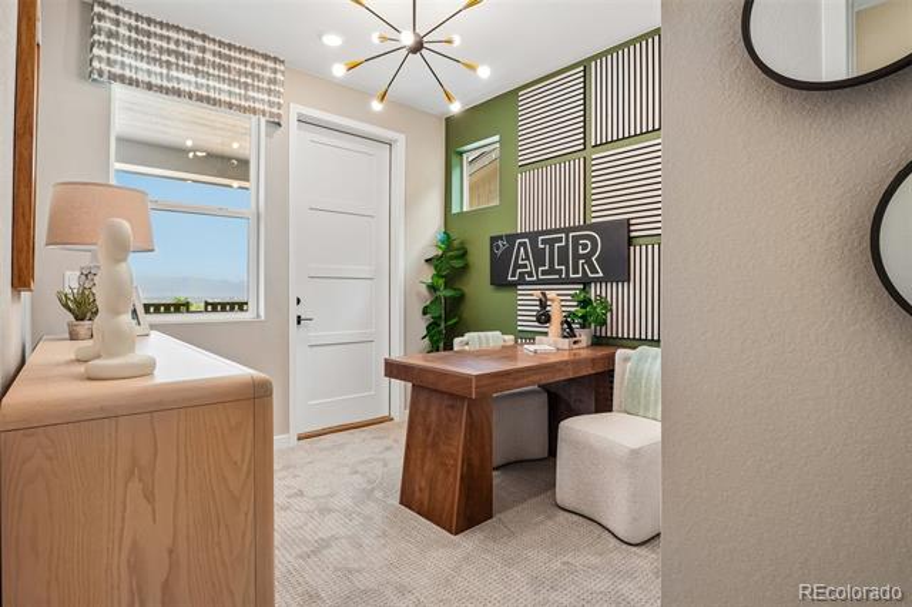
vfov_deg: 72.0
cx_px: 456
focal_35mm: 16
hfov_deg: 95.0
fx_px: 418
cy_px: 304
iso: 400
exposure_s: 1/30
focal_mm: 11
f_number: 8
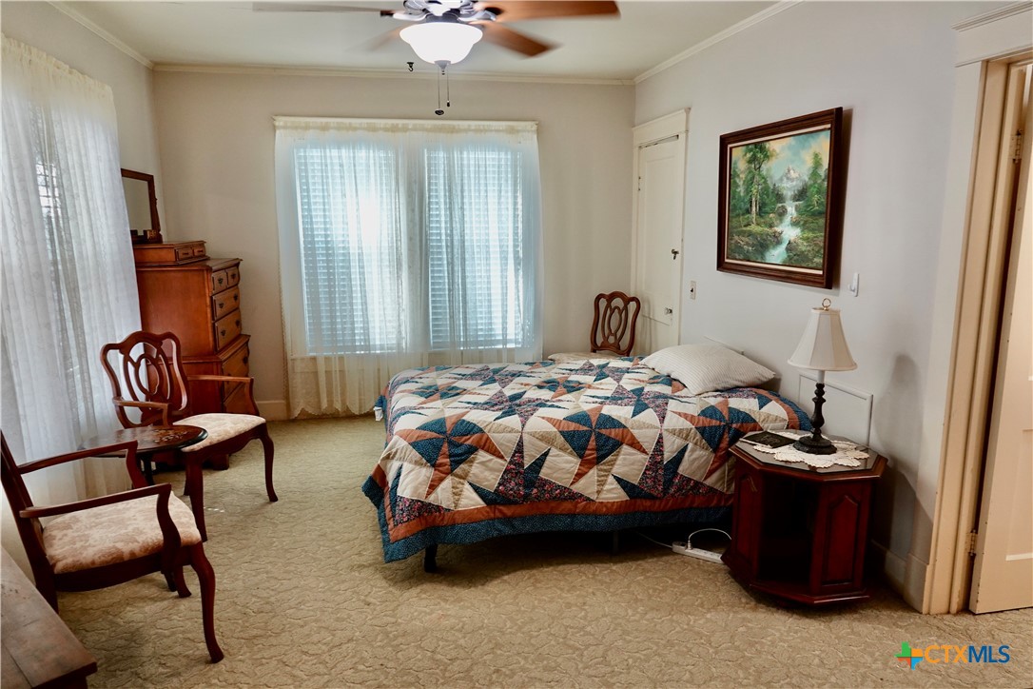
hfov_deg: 73.7
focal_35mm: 24
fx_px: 689
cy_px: 344
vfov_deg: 53.1
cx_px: 516
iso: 200
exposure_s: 1/30
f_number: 2.4
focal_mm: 8.8
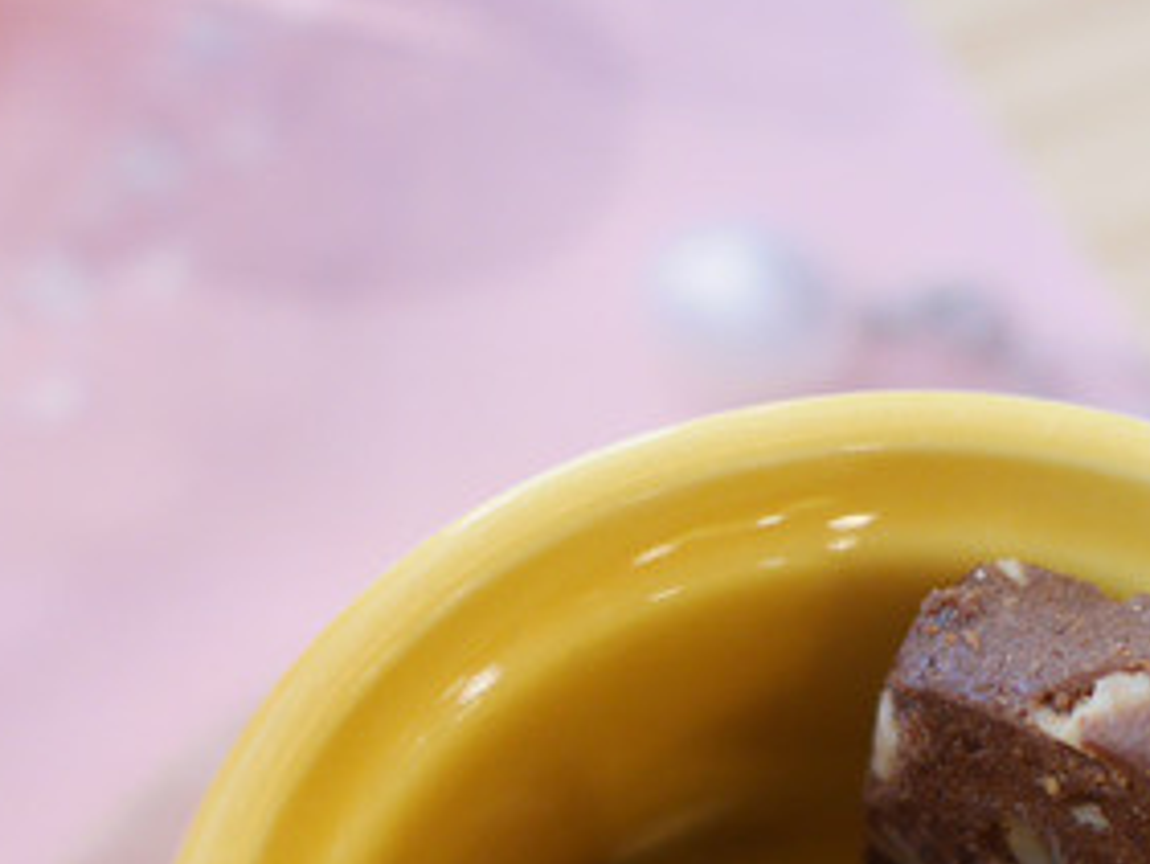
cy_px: 1169
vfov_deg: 14.7
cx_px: 994
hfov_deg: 20.1
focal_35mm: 96
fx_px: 3191
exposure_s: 1/60
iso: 320
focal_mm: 15
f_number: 1.7
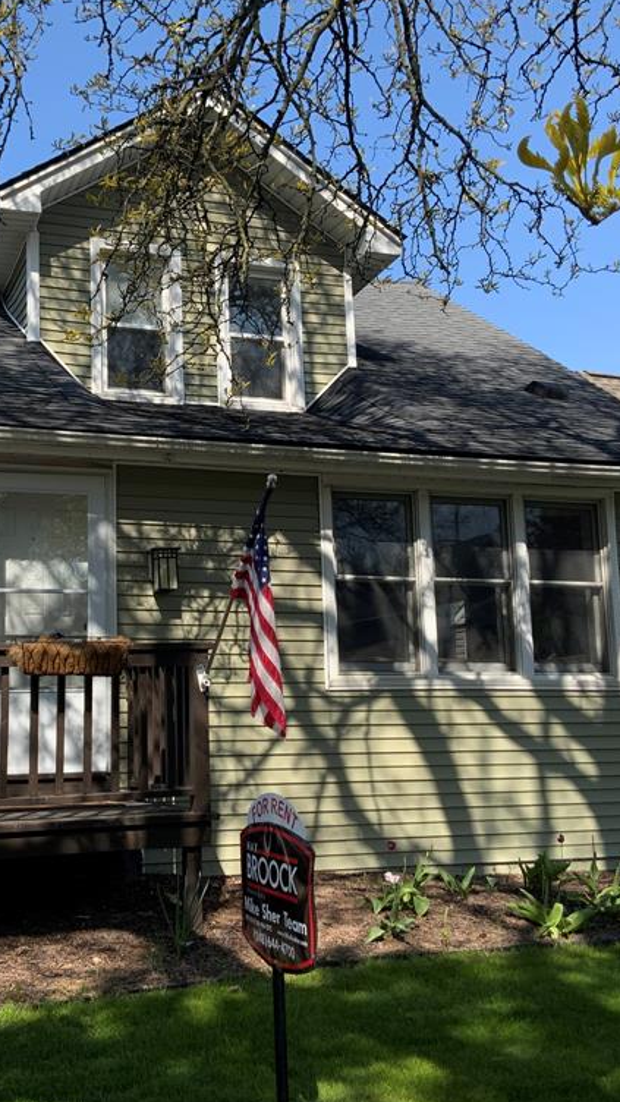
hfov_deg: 27.5
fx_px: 1257
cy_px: 547
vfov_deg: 47.4
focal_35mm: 43
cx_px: 204
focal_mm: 3
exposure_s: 1/1015
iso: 16
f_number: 1.8
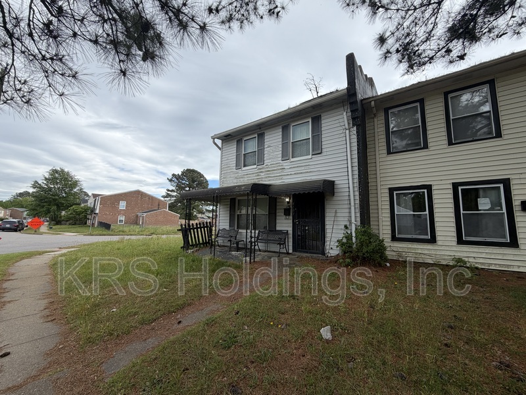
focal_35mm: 14
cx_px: 263
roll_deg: -0.7
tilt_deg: +7.9
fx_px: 213
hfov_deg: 102.1
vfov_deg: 85.7
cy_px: 198
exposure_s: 1/770
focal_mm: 2.22
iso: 32
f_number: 2.2
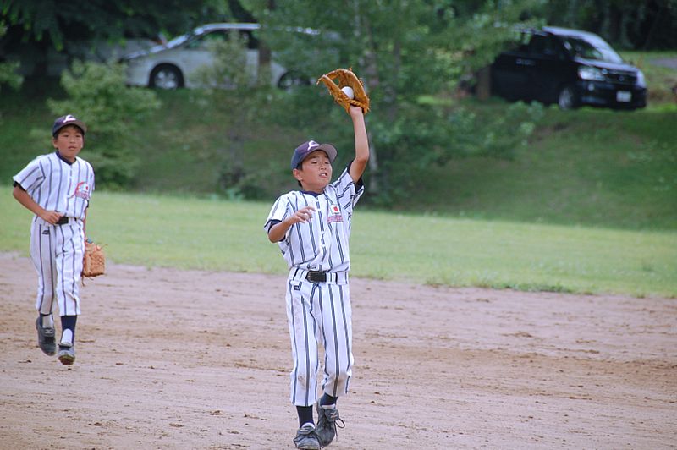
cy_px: 225
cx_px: 338
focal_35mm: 255
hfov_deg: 8.1
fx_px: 4791
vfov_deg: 5.4
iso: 400
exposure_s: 1/800
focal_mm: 170
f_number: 5.6
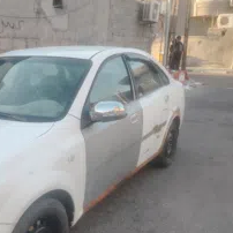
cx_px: 77
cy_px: 161
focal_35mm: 42
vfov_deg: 39.4
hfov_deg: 39.5
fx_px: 320
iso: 147
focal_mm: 5.25
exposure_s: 1/100
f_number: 1.75
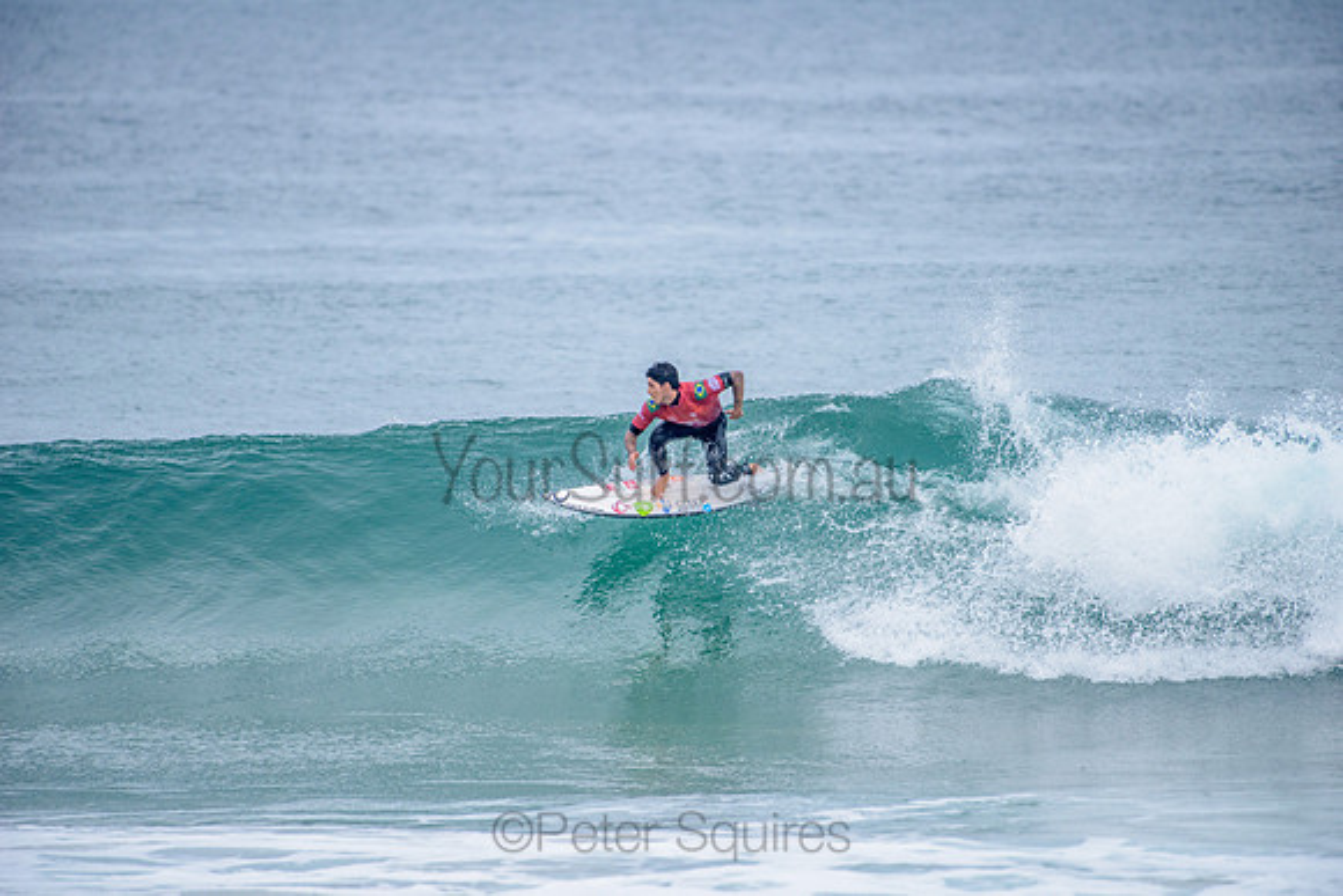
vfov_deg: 2.8
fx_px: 18656
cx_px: 672
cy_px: 448
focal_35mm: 500
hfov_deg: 4.1
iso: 360
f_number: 5.6
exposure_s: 1/2000
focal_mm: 500
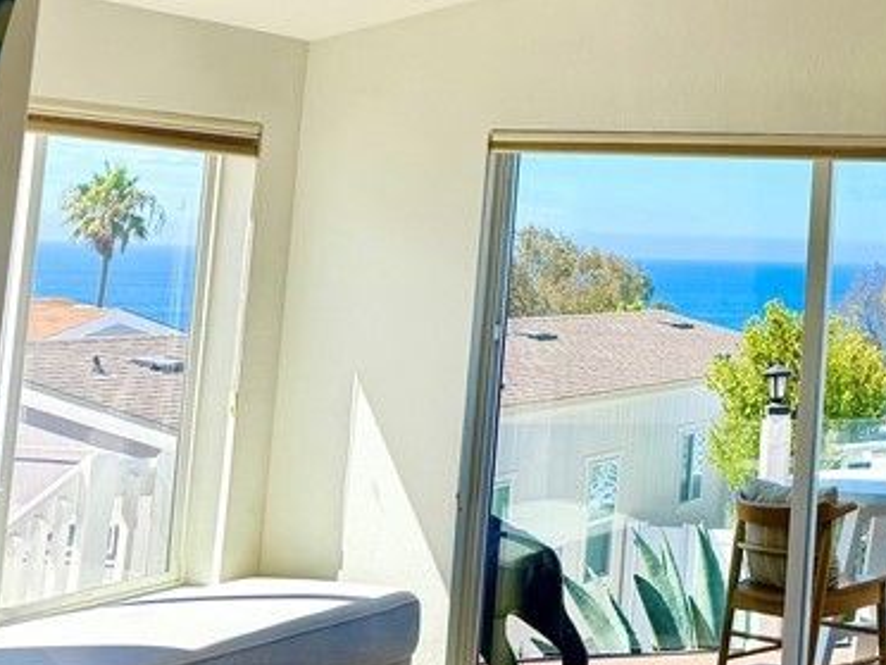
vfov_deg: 21.6
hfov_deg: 25.8
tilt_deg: +8.2
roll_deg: -1.7
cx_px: 1110
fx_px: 1689
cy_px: 36
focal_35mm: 66
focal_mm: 6.76
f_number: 1.78
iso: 80
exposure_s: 1/1727
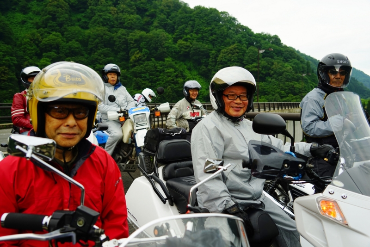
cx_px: 185
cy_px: 124
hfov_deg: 60.3
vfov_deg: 42.4
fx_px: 319
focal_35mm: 31
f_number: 4.5
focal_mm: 31
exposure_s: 1/60
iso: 100
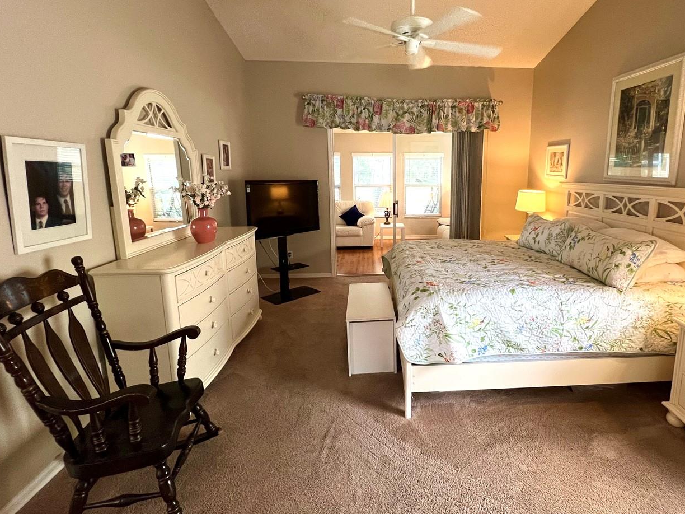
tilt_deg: -8.6
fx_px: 336
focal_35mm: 17
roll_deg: -0.5
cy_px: 227
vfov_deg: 74.5
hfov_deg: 90.3
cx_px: 397
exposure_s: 1/60
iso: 250
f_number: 1.8
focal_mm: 1.57
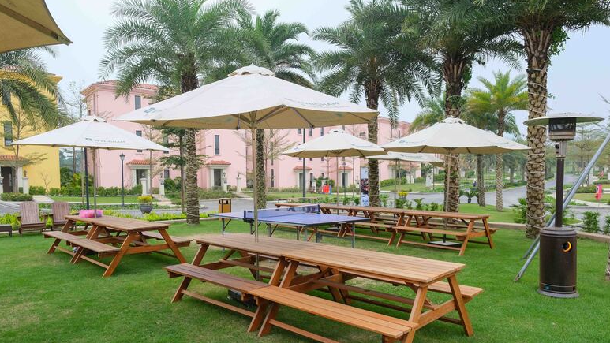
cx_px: 301
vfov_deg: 44.2
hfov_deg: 71.9
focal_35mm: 26
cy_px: 201
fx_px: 421
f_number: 5.6
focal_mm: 16
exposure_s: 1/300
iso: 320
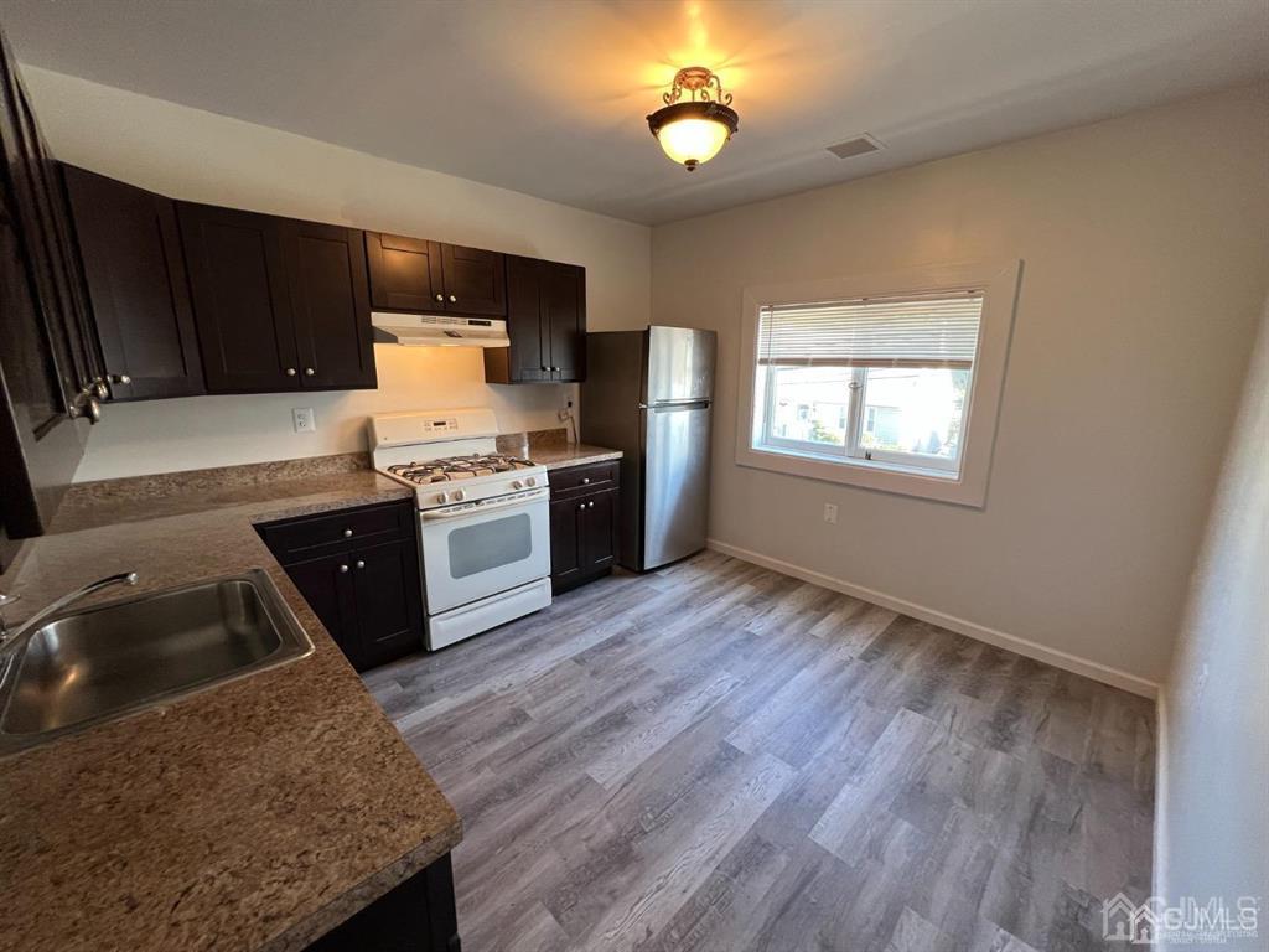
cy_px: 476
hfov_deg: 106.2
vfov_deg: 89.9
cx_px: 634
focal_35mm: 13
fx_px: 477
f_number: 1.8
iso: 200
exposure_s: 1/120
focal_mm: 1.57
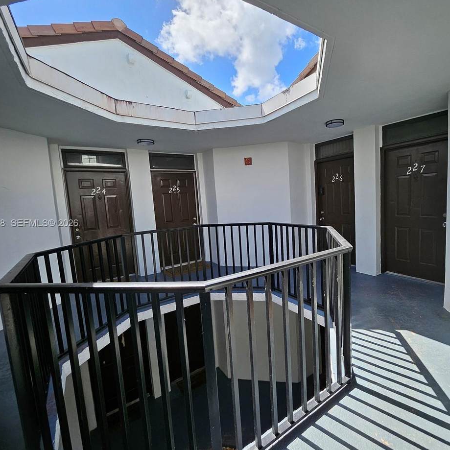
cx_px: 270
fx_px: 235
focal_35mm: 16
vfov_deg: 87.4
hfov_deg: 86.3
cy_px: 224
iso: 32
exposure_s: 1/376
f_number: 2.2
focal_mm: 1.74
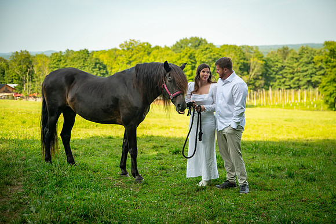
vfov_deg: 21.5
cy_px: 111
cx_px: 172
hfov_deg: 31.7
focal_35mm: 63
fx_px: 592
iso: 400
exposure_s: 1/2500
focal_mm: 58
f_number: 2.8
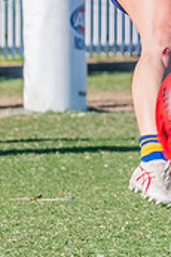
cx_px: 263
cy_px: -9
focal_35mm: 974
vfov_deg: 2.1
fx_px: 6953
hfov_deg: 1.4
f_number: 11
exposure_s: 1/1250
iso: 800
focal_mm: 220
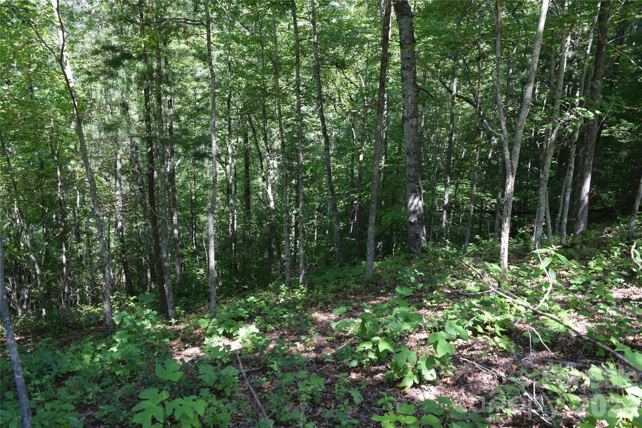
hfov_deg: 67.4
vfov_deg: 47.9
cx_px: 321
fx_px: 481
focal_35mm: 27
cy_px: 214
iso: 400
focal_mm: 18
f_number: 5.6
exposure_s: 1/125
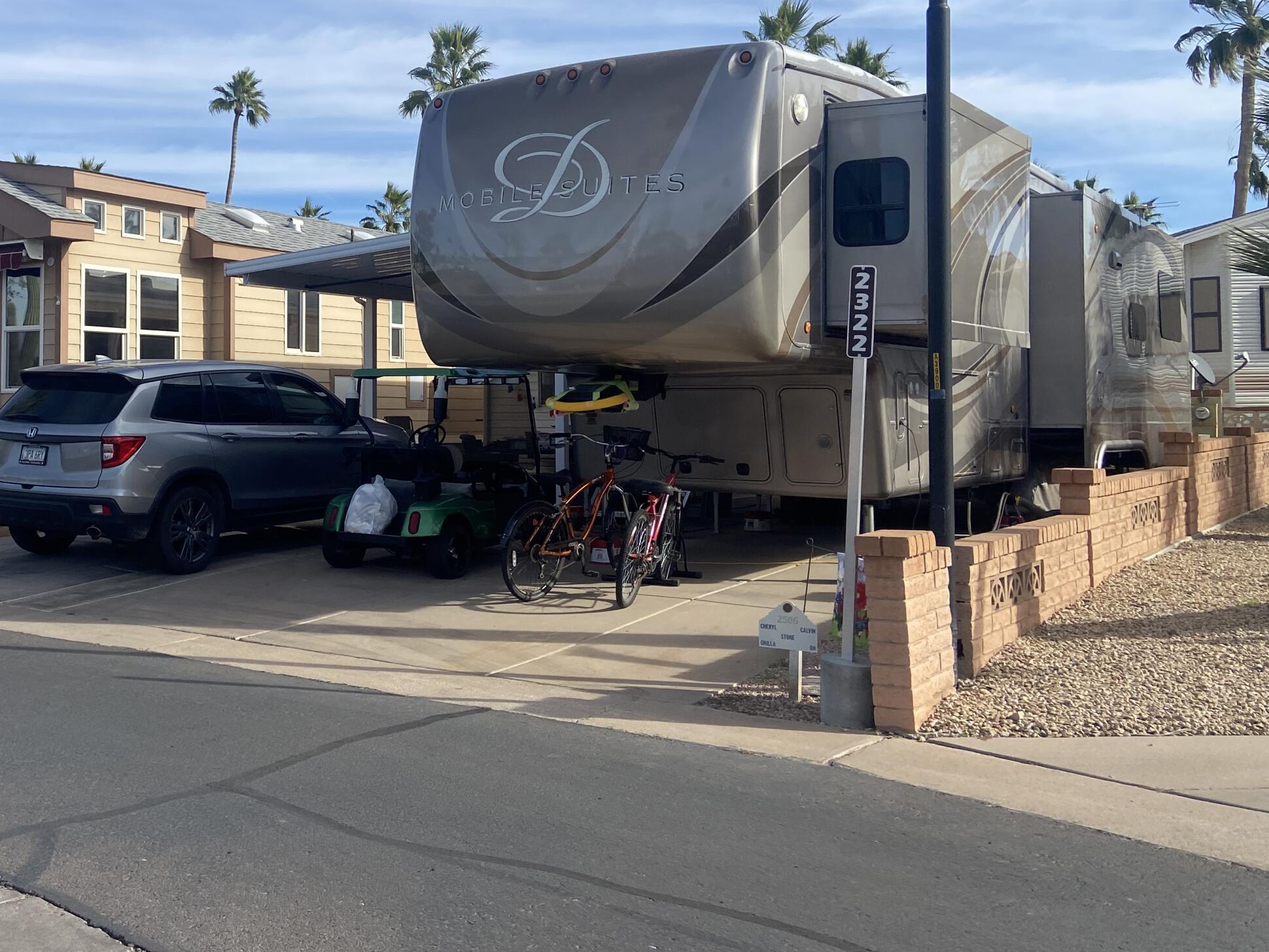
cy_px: 375
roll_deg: +1.1
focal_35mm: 40
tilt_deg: -1.6
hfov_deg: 45.0
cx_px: 301
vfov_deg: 35.8
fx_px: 1467
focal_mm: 4.25
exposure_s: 1/3401
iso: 32
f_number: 1.8
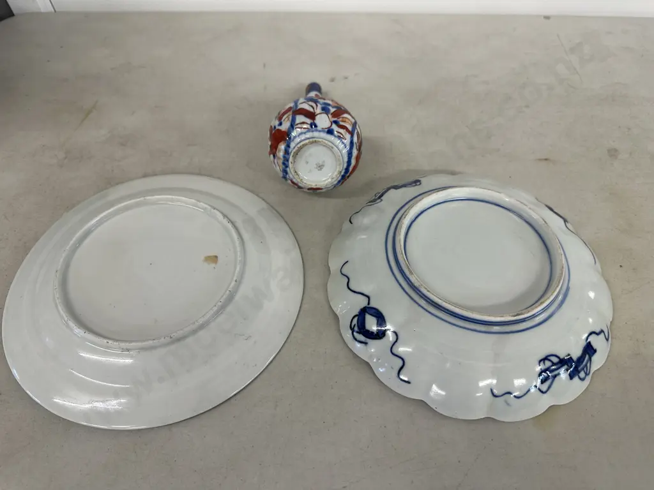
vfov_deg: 56.8
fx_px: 453
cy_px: 245
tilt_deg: -54.0
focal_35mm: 24
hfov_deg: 71.6
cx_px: 327
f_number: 1.78
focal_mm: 6.86
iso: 125
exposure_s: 1/100
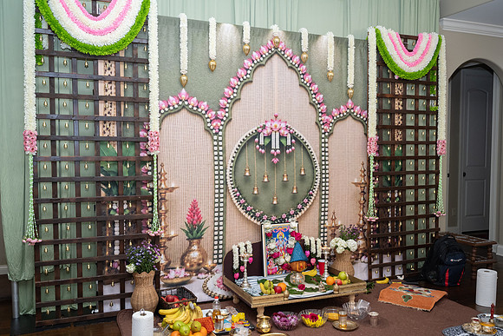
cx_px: 252
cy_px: 168
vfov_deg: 40.3
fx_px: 457
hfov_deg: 57.7
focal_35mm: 33
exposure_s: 1/160
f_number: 3.5
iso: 800
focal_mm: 32
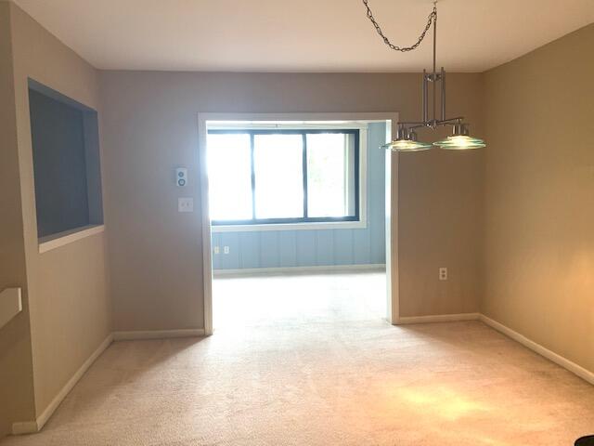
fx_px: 446
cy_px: 223
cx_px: 297
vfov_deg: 53.1
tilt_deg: -3.3
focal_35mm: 26
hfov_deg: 67.3
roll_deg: -0.4
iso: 125
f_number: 1.8
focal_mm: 4.25
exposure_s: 1/60
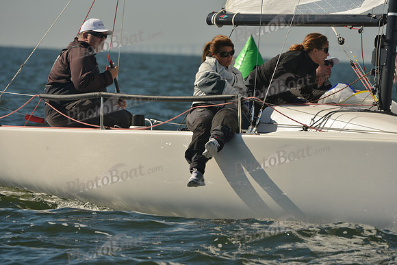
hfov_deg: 5.4
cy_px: 132
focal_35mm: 380
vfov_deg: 3.6
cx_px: 198
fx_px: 4191
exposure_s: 1/1250
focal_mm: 380
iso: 320
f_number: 9
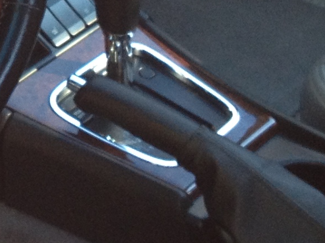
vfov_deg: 7.4
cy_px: -123
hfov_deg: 9.8
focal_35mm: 196
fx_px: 1840
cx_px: -154
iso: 80
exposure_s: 1/60
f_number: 2.4
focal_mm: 4.28
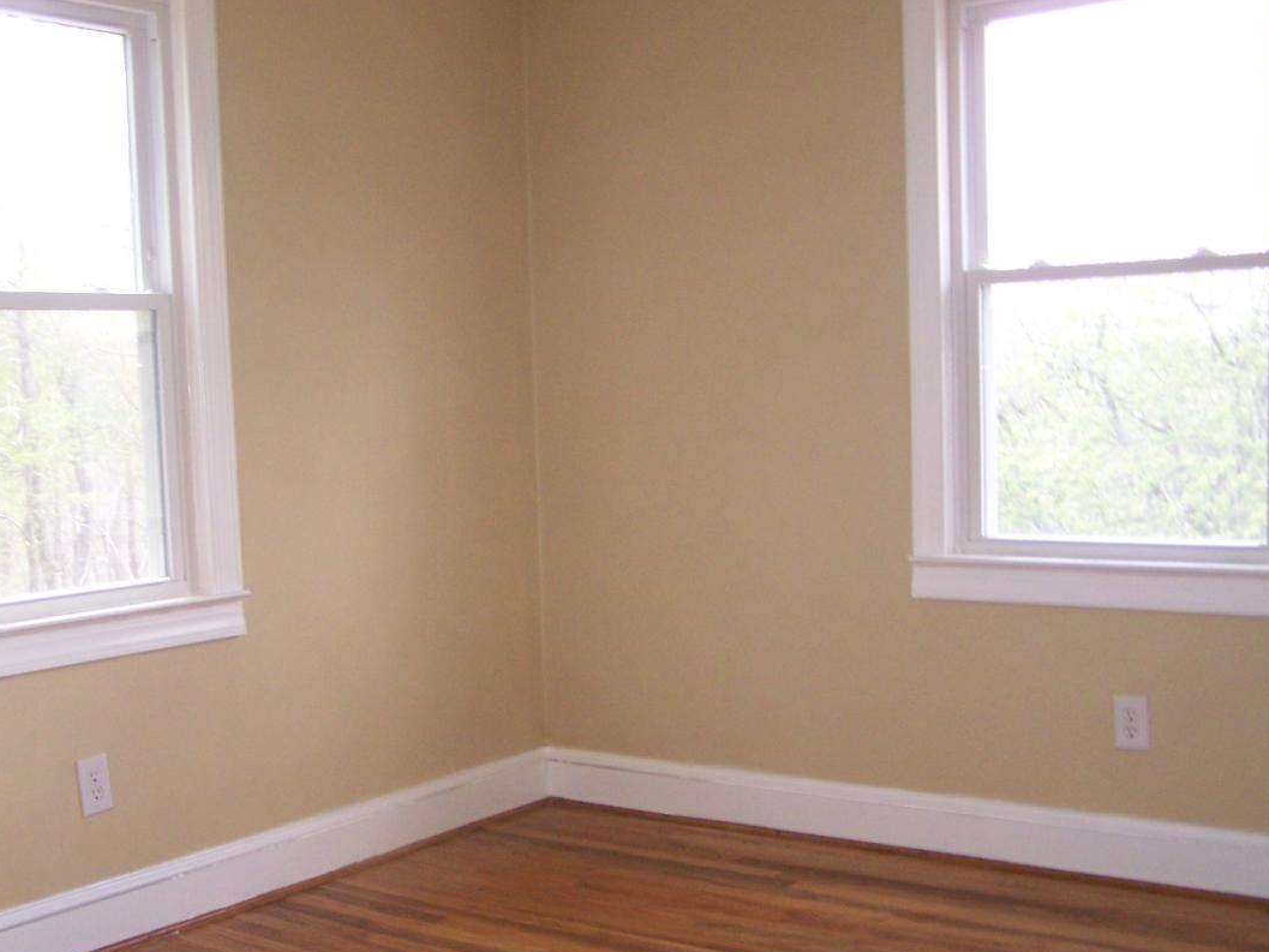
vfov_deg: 31.5
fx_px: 1687
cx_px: 533
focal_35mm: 46
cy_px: 537
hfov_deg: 41.1
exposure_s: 1/60
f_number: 2.8
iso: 160
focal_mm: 6.3
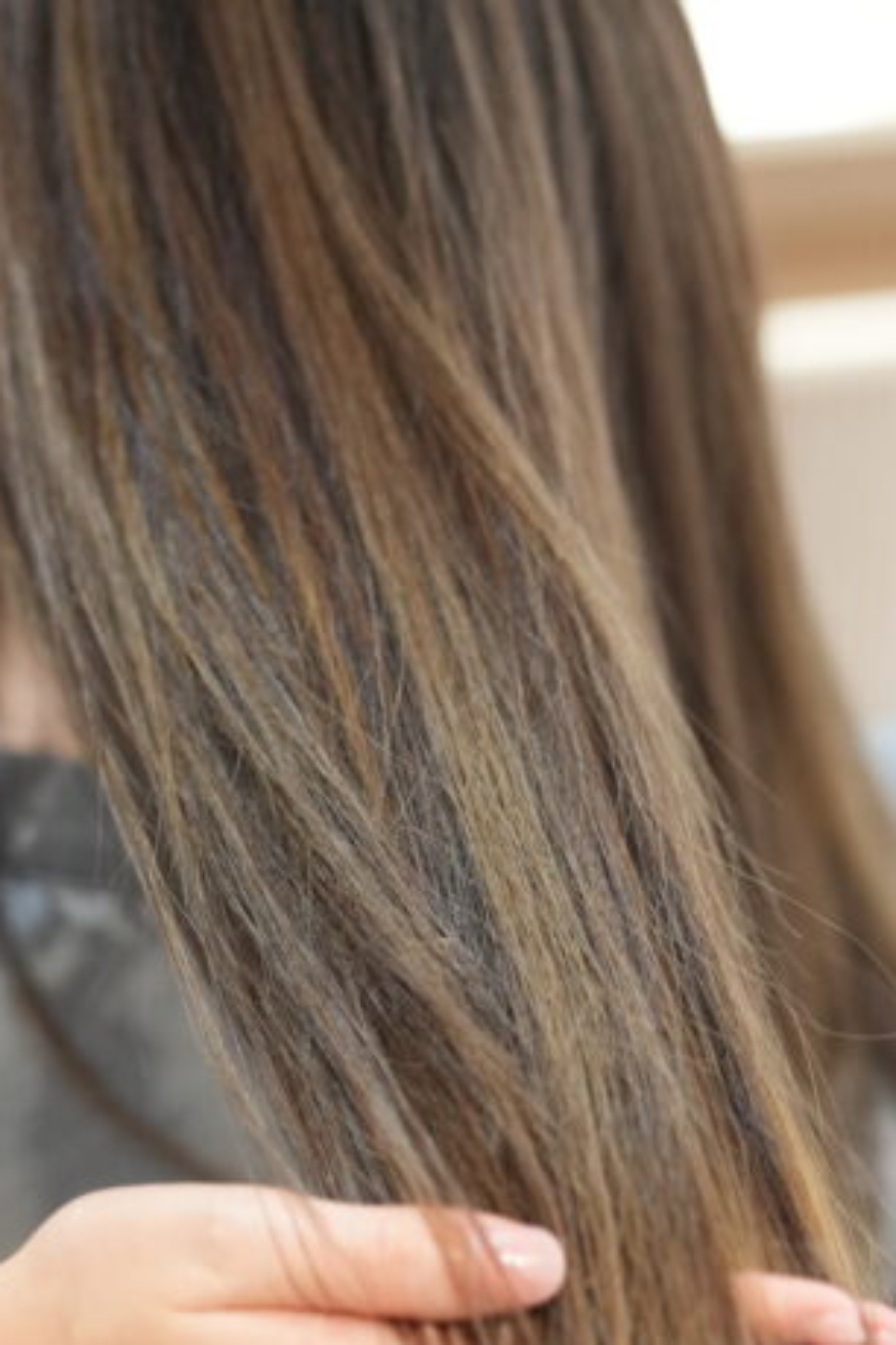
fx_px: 2912
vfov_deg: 26.0
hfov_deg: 17.5
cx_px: 406
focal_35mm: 78
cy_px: 656
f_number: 2
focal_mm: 35
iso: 3200
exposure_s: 1/320
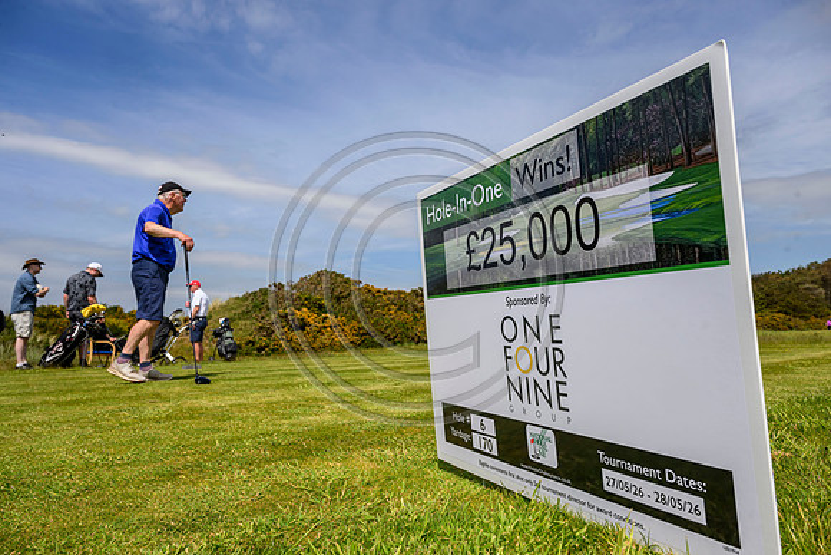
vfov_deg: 53.2
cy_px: 278
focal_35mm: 24
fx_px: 554
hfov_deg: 73.7
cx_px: 416
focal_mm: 24
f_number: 8
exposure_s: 1/1250
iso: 500
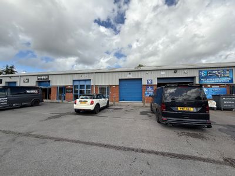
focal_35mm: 14
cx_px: 118
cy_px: 88
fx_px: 95
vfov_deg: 85.7
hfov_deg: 102.1
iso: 50
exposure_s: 1/1961
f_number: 2.2
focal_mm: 2.22
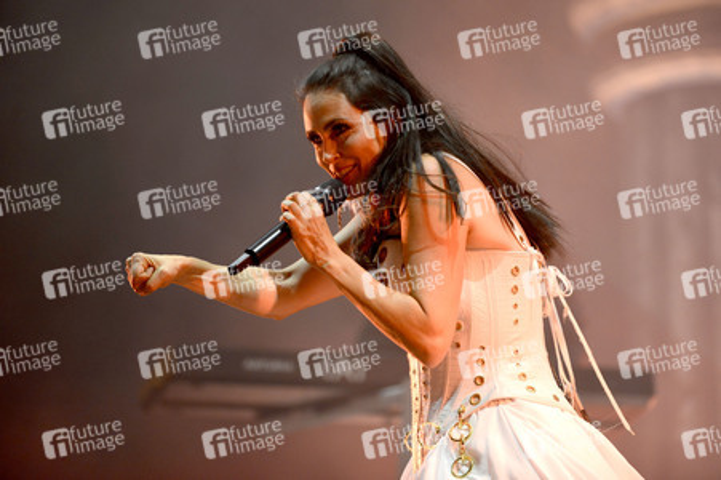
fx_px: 3202
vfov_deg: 8.6
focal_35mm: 160
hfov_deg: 12.8
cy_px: 240
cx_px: 360
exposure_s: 1/400
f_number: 2.8
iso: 1600
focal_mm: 160
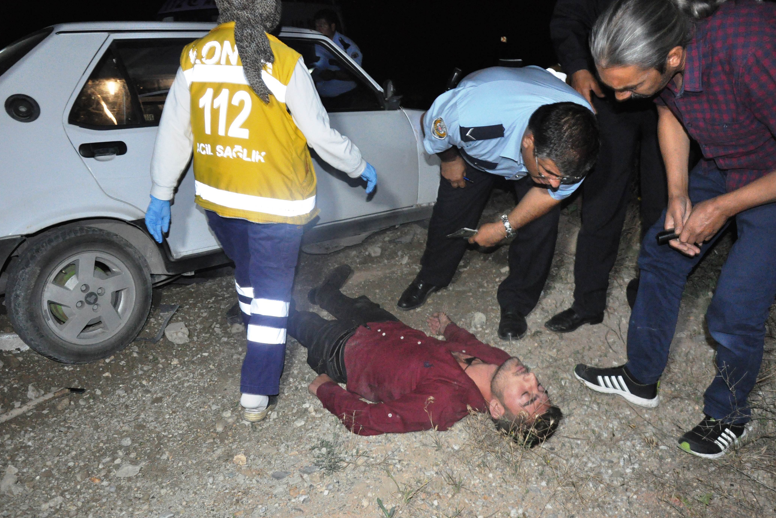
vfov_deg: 40.5
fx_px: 701
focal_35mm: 33
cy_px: 260
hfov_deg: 57.9
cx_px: 390
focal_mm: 21
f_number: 5
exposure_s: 1/60
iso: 2000
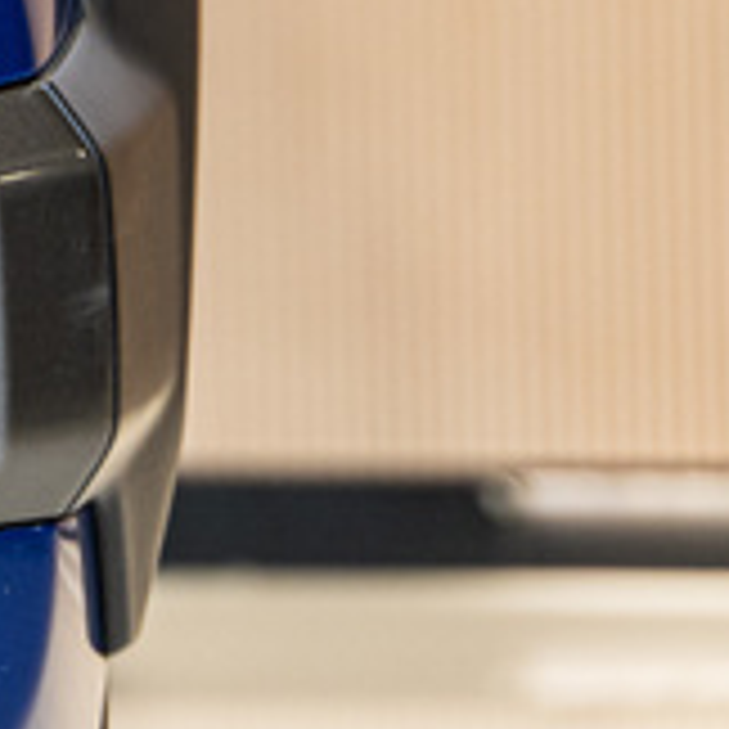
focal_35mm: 403
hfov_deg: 4.3
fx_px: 9602
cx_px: -214
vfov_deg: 4.3
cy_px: -284
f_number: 2.8
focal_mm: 75
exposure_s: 1/160
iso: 400
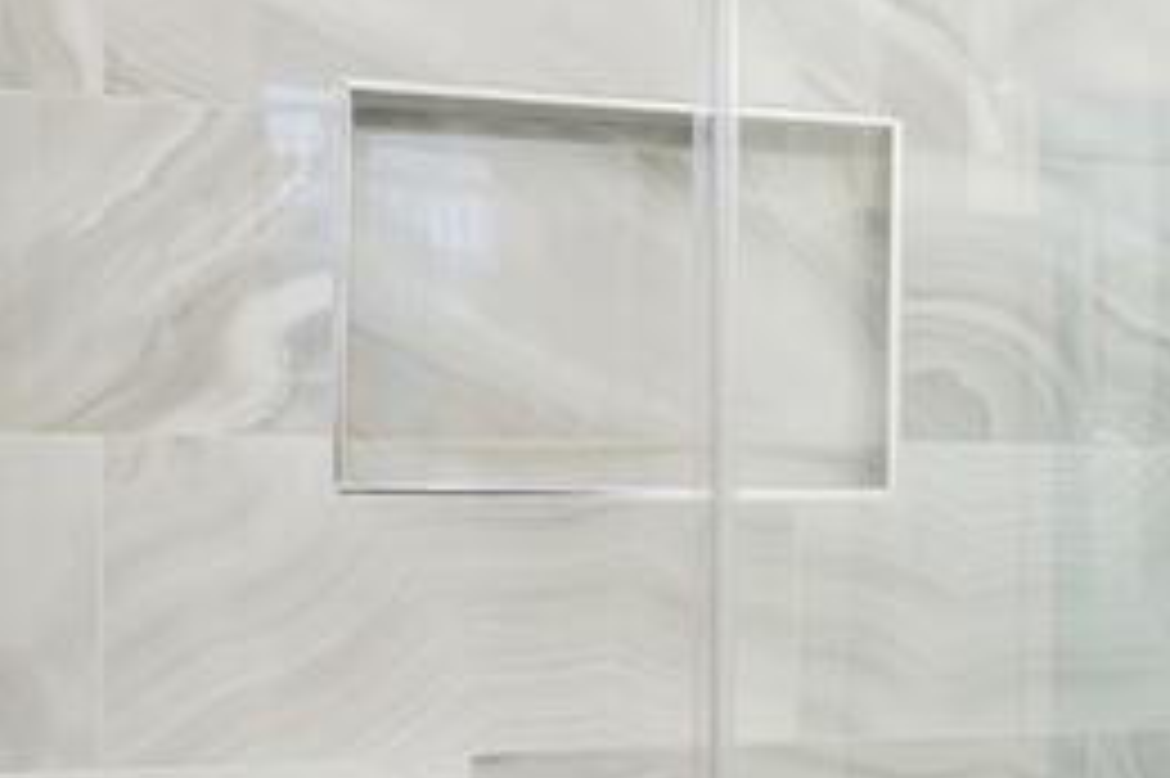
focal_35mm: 59
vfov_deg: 22.5
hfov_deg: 29.3
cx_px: 1400
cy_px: 661
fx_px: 1916
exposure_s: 1/2
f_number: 9
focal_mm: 10
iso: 200
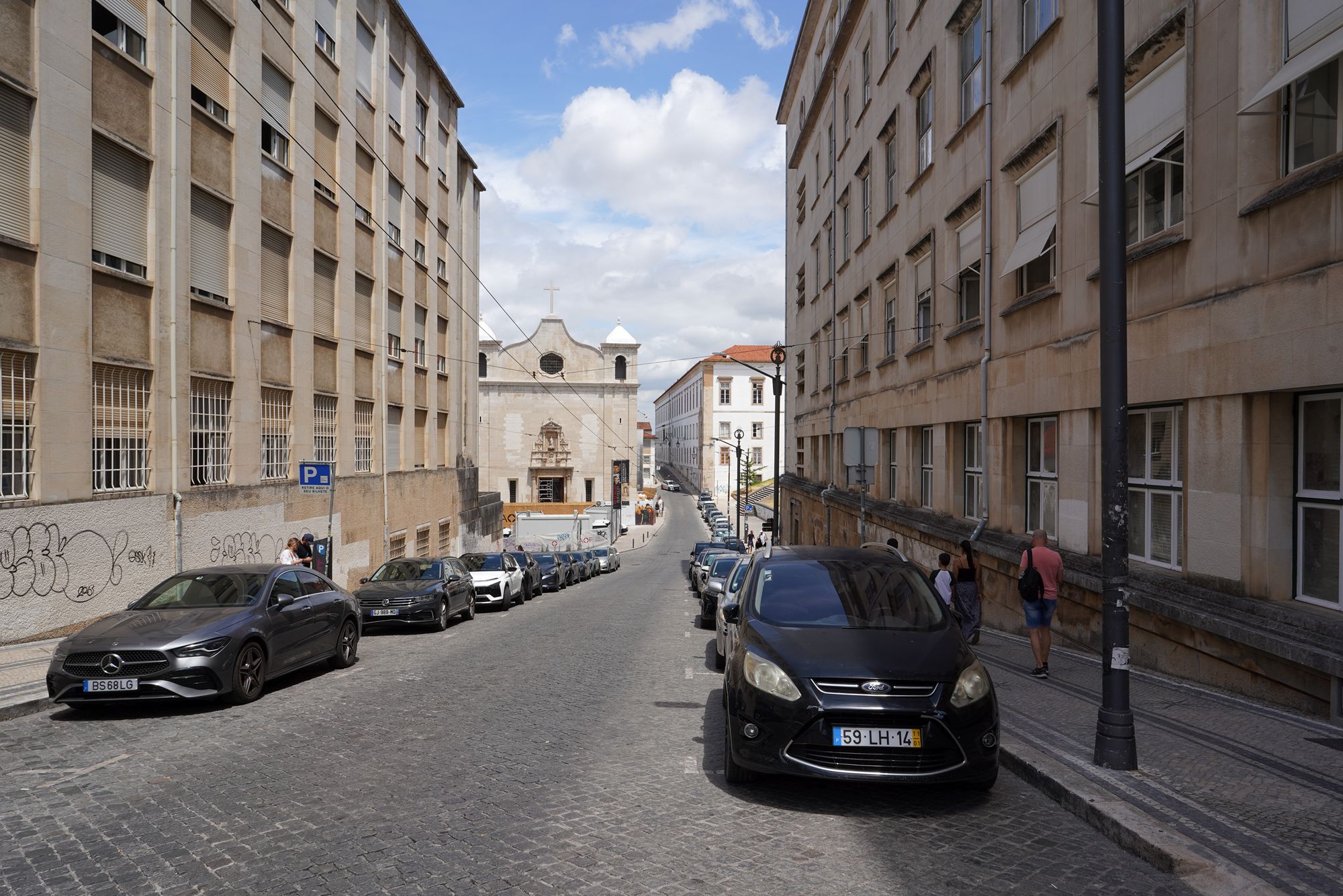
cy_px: 448
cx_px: 672
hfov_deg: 73.7
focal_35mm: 24
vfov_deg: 53.1
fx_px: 895
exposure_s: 1/100
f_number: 16
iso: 100
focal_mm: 24
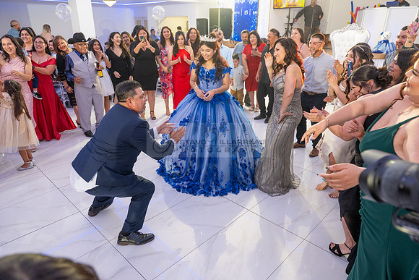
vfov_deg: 53.2
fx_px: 279
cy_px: 140
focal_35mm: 24
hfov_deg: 73.7
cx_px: 210
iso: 800
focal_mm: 24
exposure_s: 1/160
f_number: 4.5
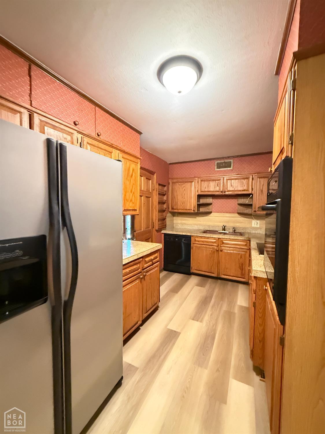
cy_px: 217
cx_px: 162
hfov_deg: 85.7
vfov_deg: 102.1
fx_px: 175
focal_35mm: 14
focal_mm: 2.22
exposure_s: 1/30
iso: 2000
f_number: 2.2
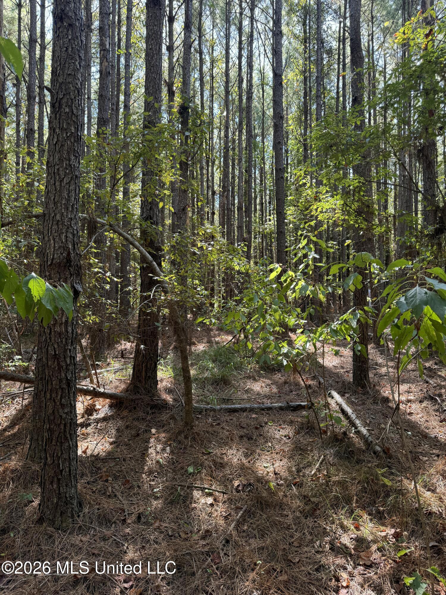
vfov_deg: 71.6
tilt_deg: +3.9
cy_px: 298
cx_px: 223
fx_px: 412
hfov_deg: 56.8
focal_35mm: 24
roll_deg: +0.0
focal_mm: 6.76
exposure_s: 1/121
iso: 80
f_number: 1.78
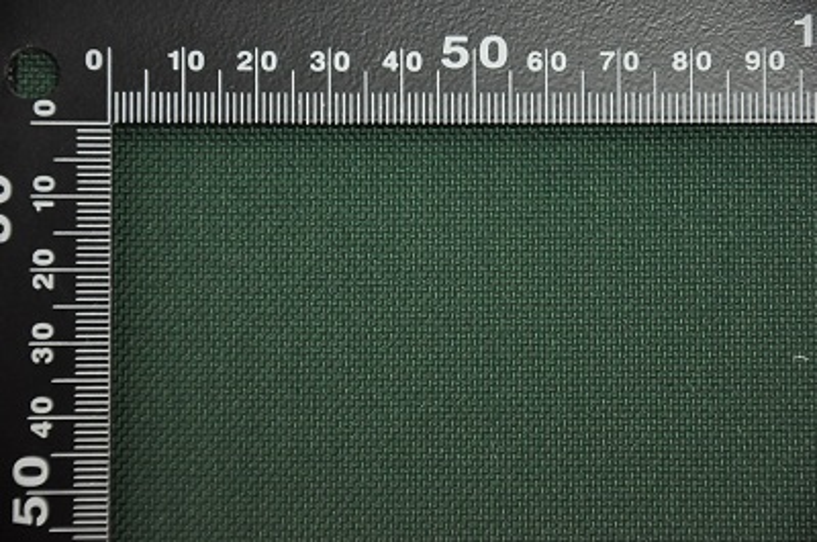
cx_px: 408
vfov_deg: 8.7
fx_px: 3567
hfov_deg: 13.1
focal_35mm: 158
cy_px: 271
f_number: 5.6
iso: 1600
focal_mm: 105
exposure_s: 1/50
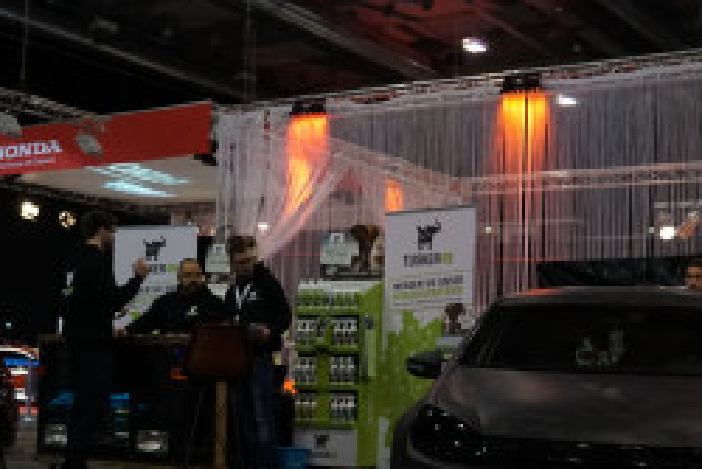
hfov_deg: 32.9
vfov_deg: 22.4
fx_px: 1171
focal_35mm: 60
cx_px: 194
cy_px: 366
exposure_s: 1/125
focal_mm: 20
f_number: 2.8
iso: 1600
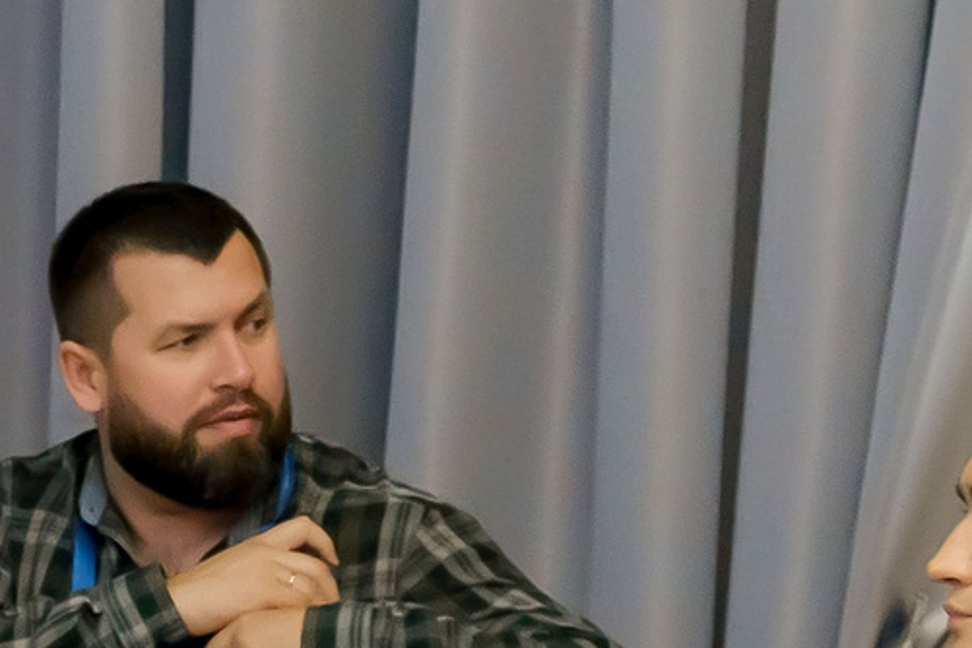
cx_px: -764
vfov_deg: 7.6
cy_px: 777
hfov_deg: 10.8
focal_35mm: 179
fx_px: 4833
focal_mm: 35
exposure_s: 1/125
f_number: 4.5
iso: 3200
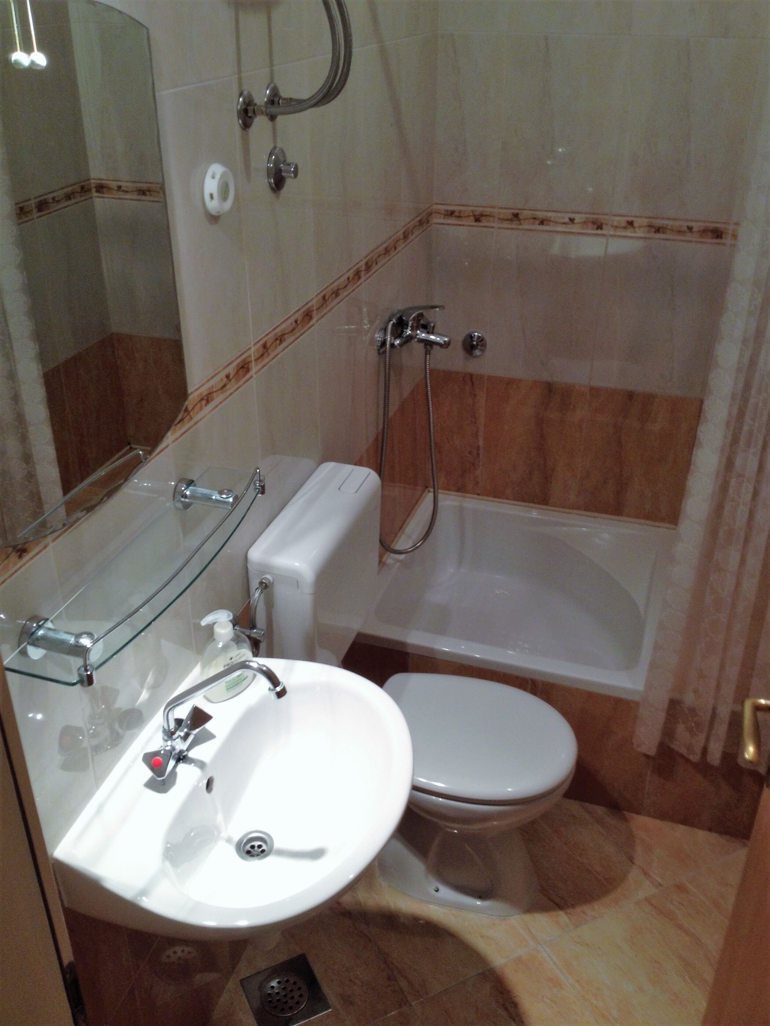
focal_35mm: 35
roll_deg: +0.0
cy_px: 513
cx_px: 385
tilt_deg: -32.0
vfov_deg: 52.6
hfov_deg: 40.7
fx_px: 1038
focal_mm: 4.28
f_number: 2.4
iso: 80
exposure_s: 1/20
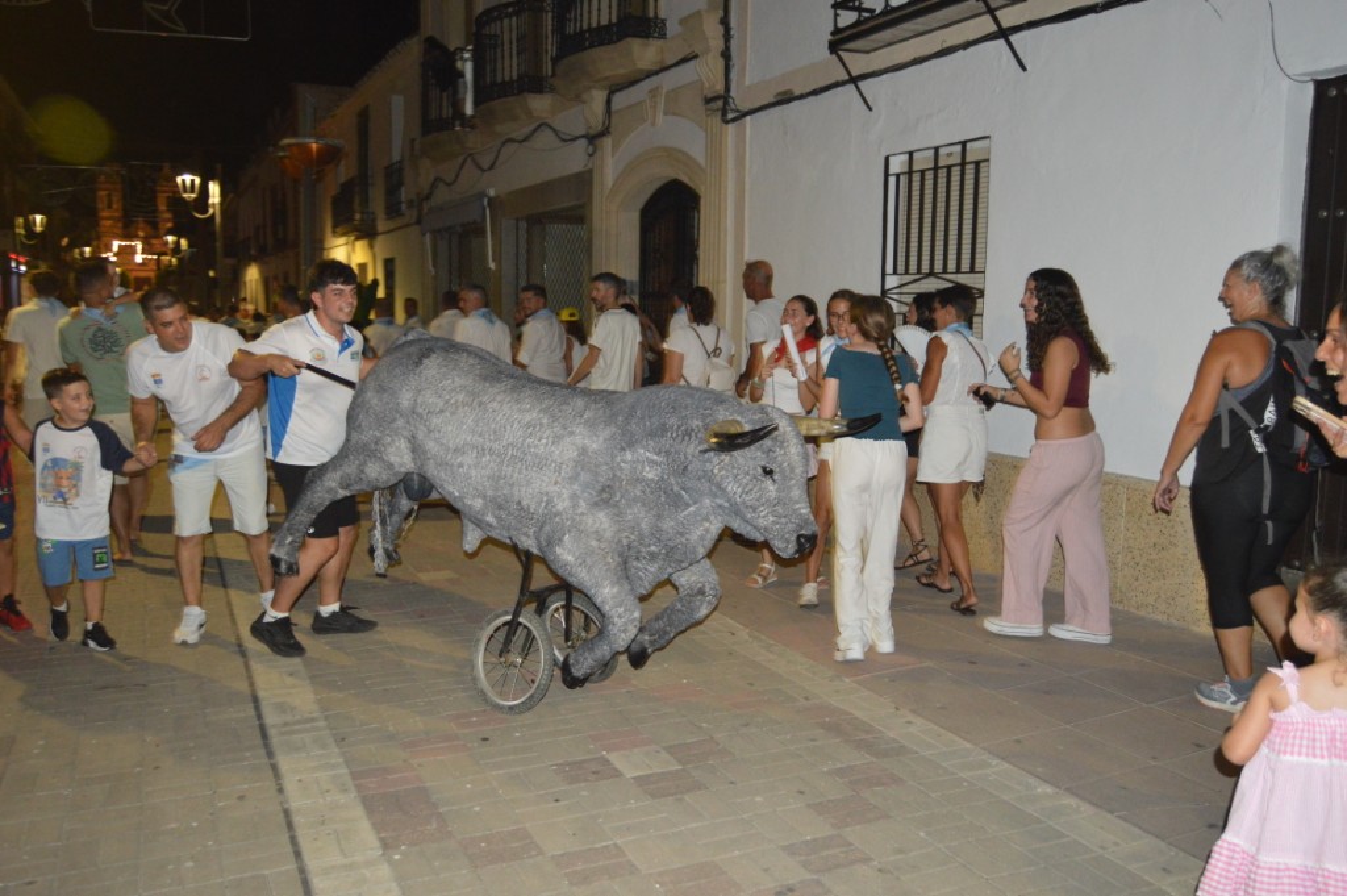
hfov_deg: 62.0
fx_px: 1122
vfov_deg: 43.5
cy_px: 448
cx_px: 674
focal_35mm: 30
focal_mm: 20
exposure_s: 1/60
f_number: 3.5
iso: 1800
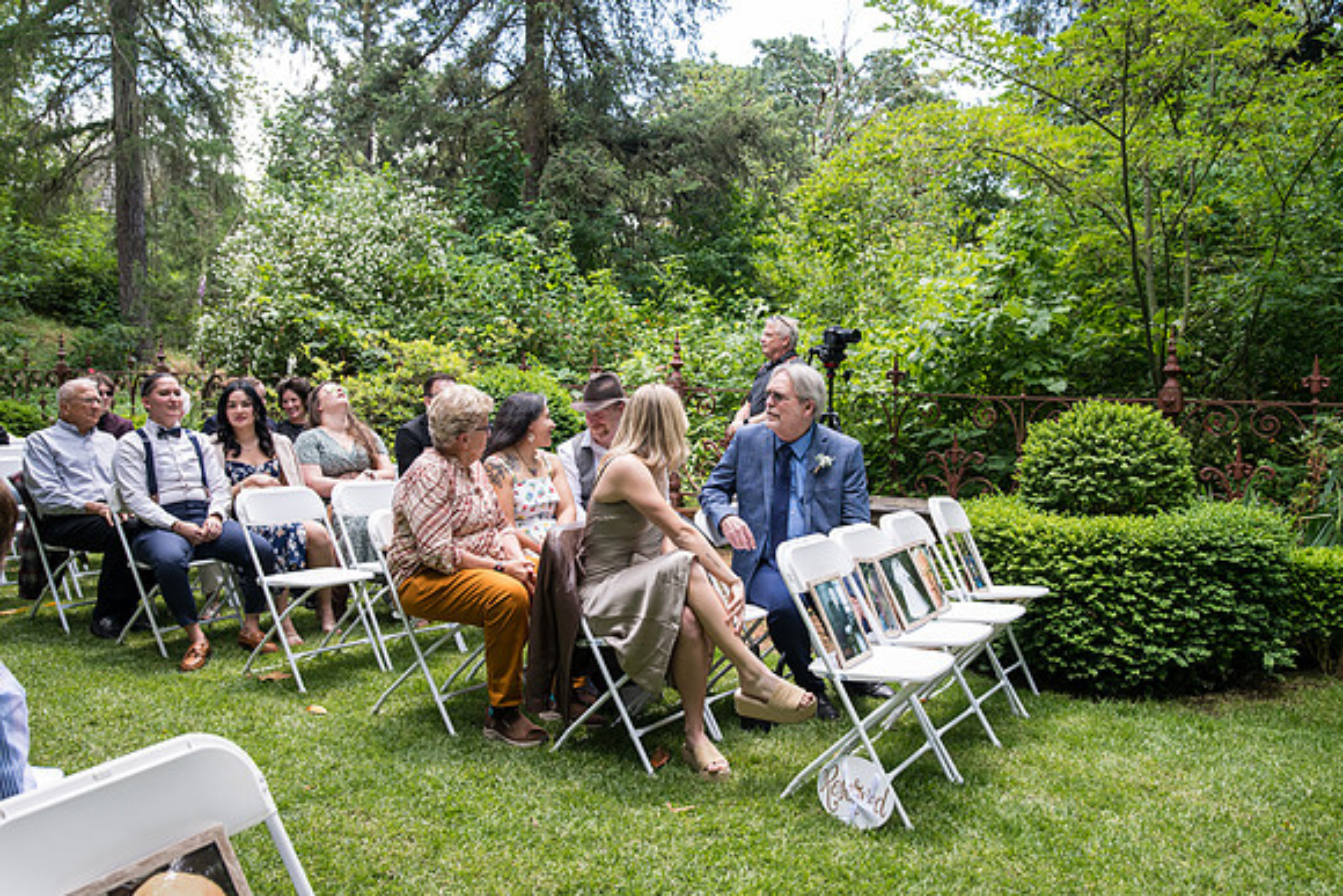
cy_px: 448
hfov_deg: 58.7
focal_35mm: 32
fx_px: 1194
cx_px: 672
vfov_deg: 41.1
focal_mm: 32
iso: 500
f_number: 5
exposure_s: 1/320
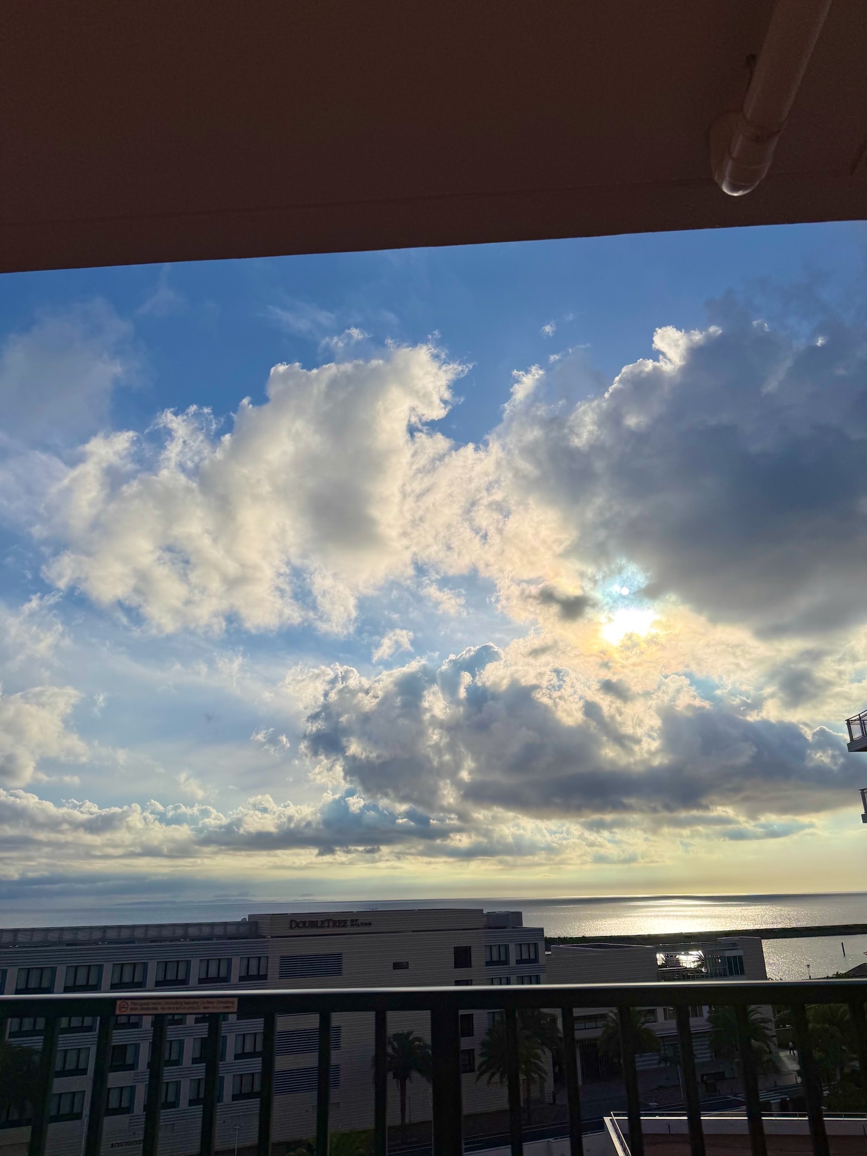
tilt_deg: +21.4
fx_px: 802
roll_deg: +0.6
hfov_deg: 56.8
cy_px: 578
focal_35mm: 24
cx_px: 434
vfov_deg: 71.6
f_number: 1.78
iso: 100
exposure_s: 1/55556
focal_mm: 6.76
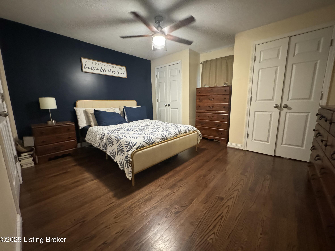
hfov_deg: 102.1
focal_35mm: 14
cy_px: 126
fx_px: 135
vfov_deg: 85.7
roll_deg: +1.5
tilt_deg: -10.0
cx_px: 168
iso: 1250
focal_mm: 2.22
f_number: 2.2
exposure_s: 1/60
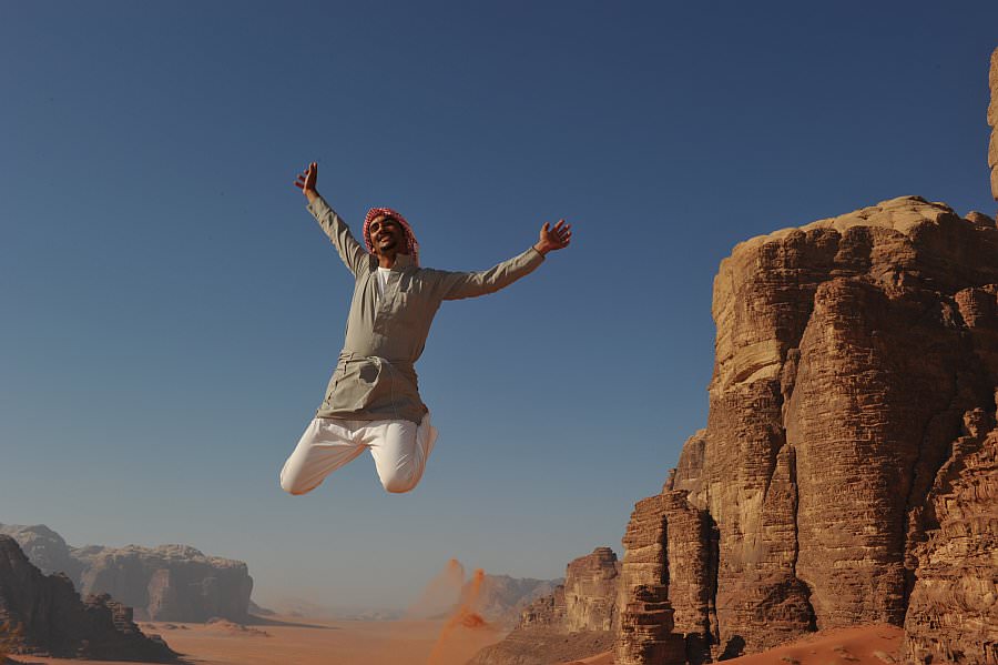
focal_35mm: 32
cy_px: 332
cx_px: 499
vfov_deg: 41.1
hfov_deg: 58.7
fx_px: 887
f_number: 16
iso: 200
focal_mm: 32
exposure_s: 1/250
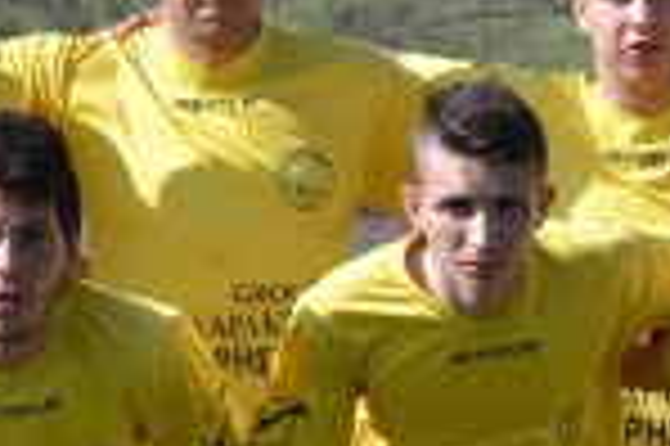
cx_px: 881
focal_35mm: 452
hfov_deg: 4.5
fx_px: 8403
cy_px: 478
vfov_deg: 3.0
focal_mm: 68
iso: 400
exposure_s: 1/1600
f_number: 5.6
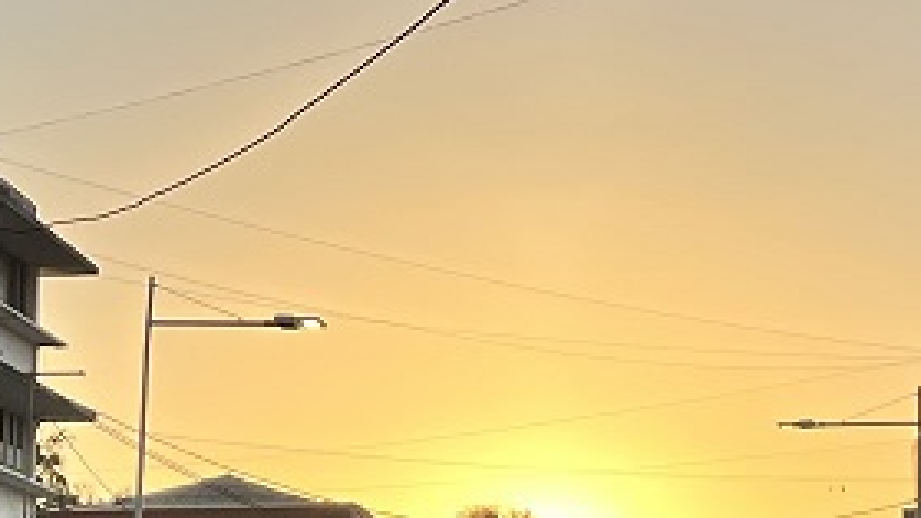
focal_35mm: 104
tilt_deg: +7.0
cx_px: 429
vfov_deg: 11.6
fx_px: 2540
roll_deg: -0.3
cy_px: 492
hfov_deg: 20.5
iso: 50
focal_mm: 5.7
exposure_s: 1/3356
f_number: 1.5
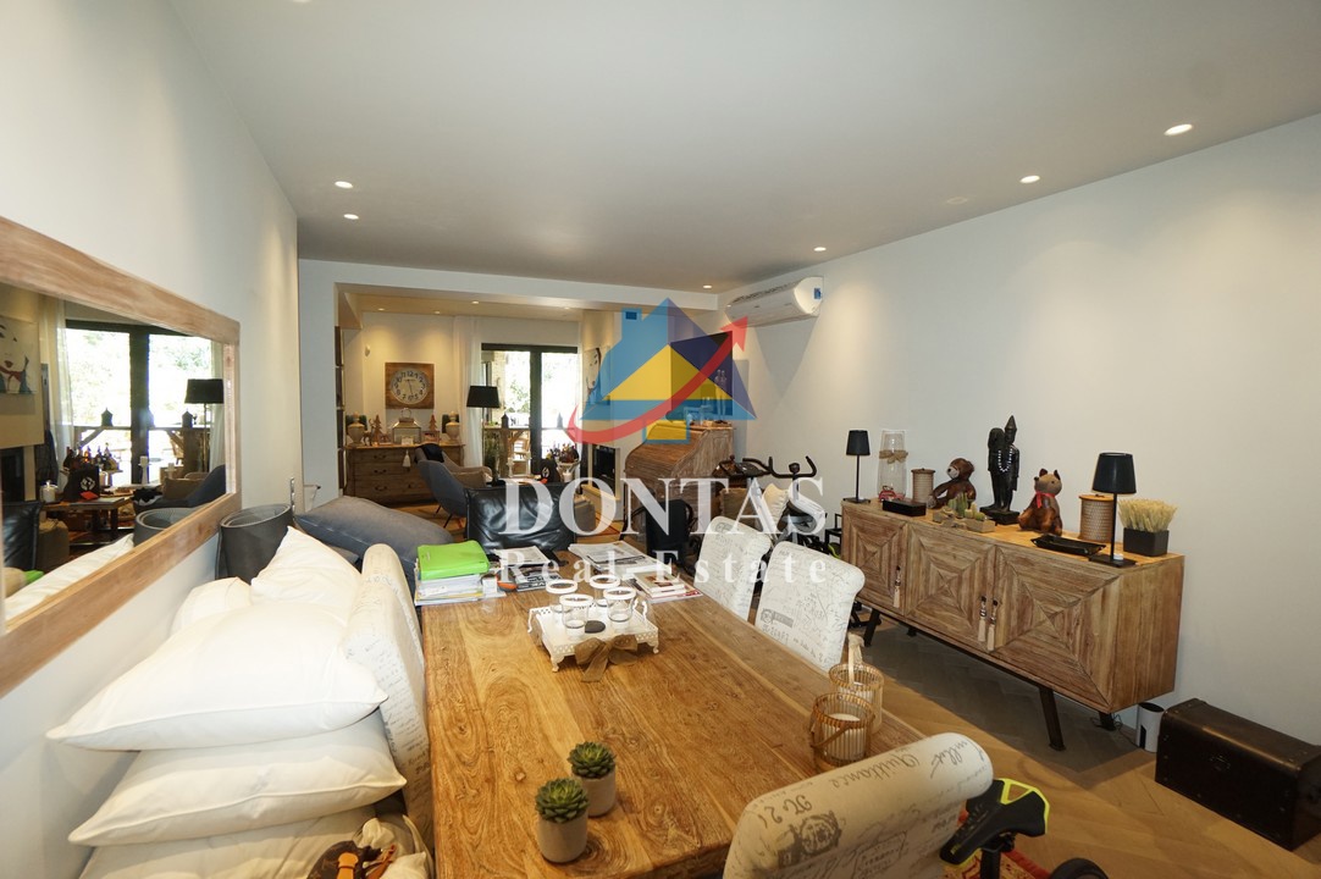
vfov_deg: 77.3
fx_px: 550
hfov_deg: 100.4
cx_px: 660
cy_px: 440
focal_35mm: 15
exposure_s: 1/60
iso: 1000
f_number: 5
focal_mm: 10
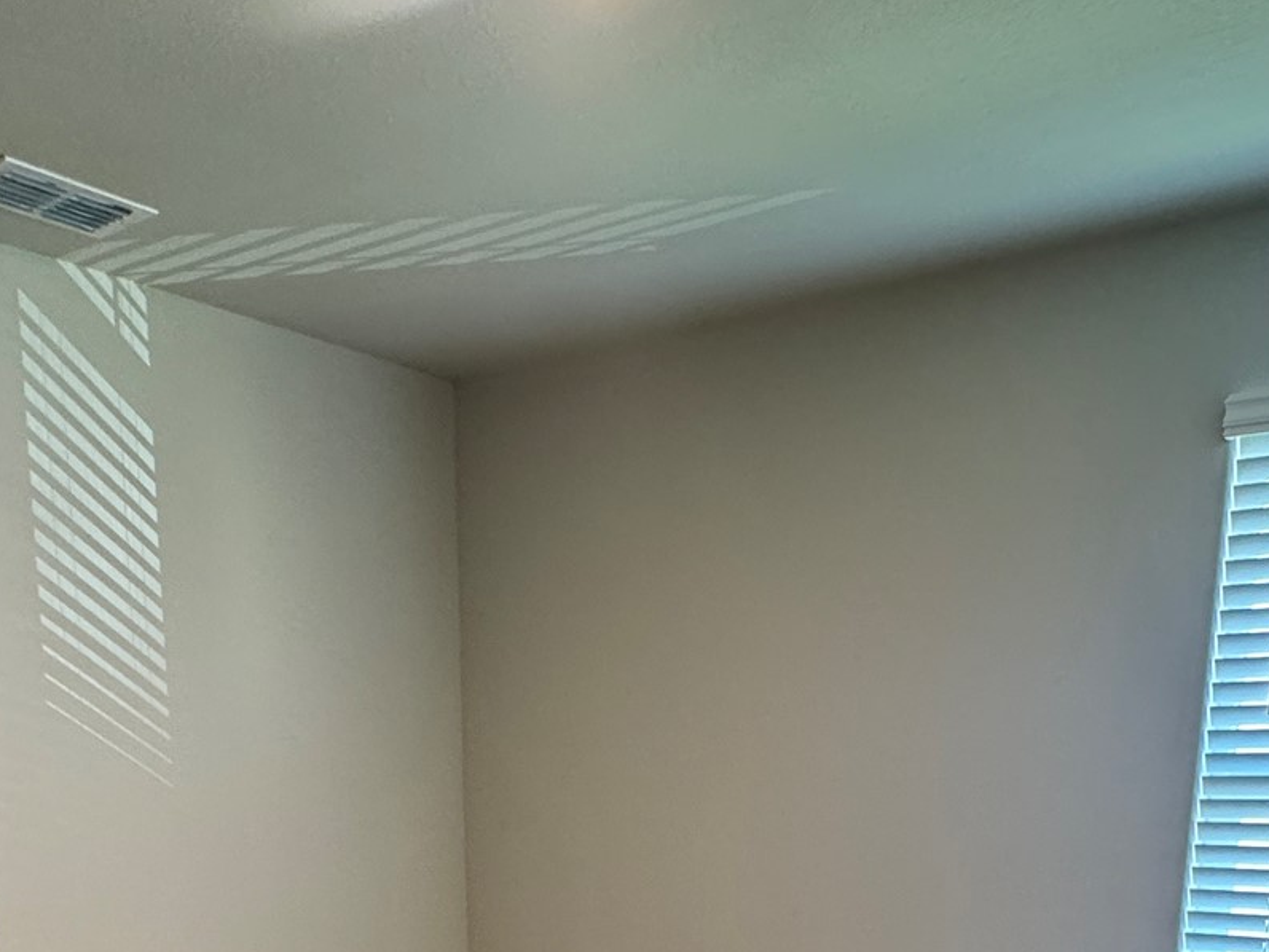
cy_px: 1067
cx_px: 576
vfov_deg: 34.0
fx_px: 1320
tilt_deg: -14.5
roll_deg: +0.1
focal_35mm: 36
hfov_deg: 51.3
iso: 250
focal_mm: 2.22
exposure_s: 1/60
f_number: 2.2
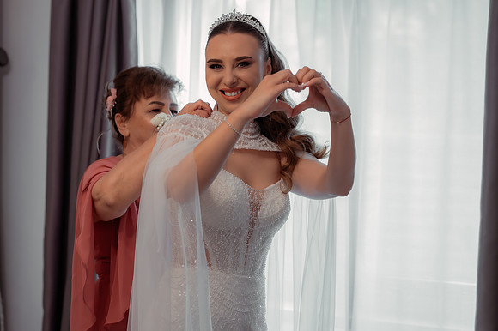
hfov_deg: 23.9
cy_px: 166
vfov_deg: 16.1
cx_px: 249
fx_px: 1175
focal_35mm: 85
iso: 1600
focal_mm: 85
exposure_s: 1/250
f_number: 3.5
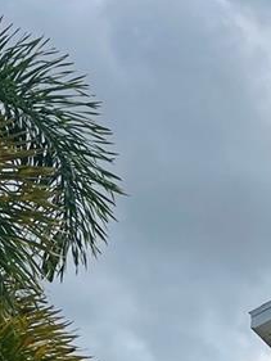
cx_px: 510
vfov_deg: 16.4
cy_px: 520
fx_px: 1158
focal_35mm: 111
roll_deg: +0.3
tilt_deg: +11.0
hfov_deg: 12.1
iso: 32
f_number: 1.6
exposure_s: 1/5291
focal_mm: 4.2
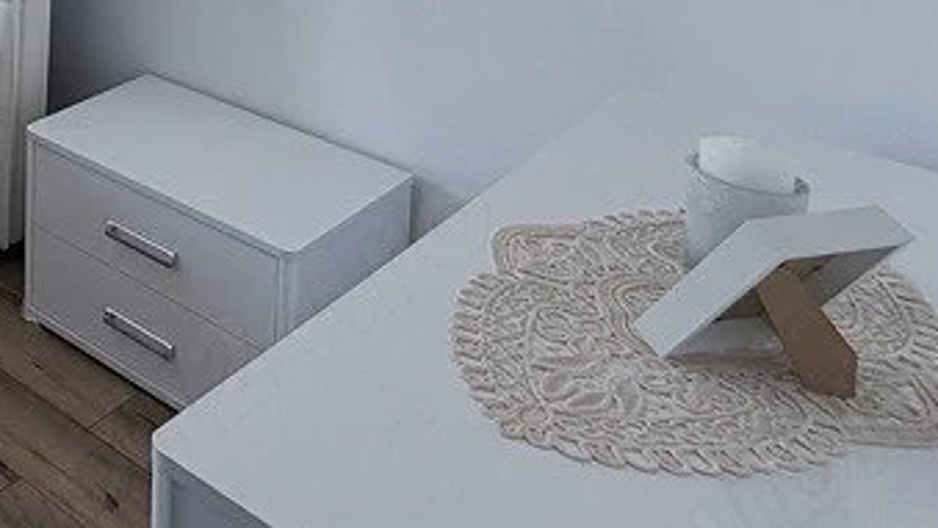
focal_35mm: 45
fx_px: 1120
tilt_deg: -5.7
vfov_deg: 21.6
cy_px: -296
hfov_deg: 31.9
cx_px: -340
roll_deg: +0.7
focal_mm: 2.22
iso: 64
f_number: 2.2
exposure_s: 1/100
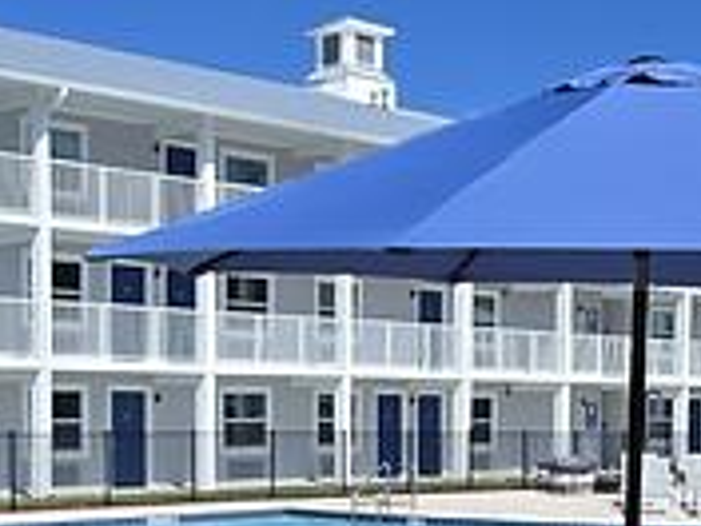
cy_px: 470
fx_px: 1438
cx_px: 410
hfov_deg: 27.4
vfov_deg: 20.3
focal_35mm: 71
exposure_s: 1/3363
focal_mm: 2.2
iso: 50
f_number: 2.2
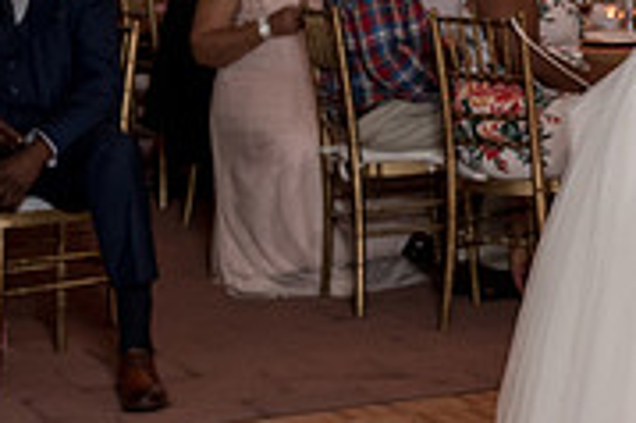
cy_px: -177
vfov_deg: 9.1
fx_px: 2612
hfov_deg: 13.4
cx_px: 827
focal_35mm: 148
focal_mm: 39
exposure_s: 1/200
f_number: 4
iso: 2000
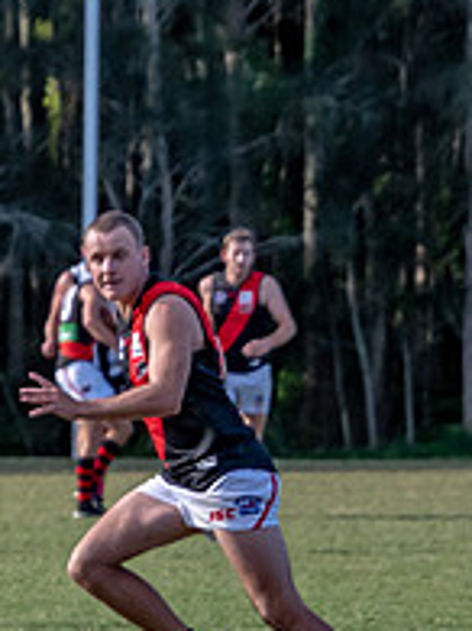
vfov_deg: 2.9
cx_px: -197
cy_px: 613
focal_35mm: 684
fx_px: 12449
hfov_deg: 2.2
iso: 800
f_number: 6.3
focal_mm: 135
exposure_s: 1/2000
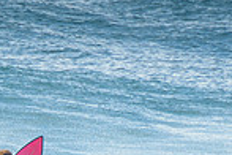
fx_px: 12508
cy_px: 252
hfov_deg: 1.1
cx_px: -3
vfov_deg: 0.7
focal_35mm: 1941
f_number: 8
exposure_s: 1/1600
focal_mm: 400
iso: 200
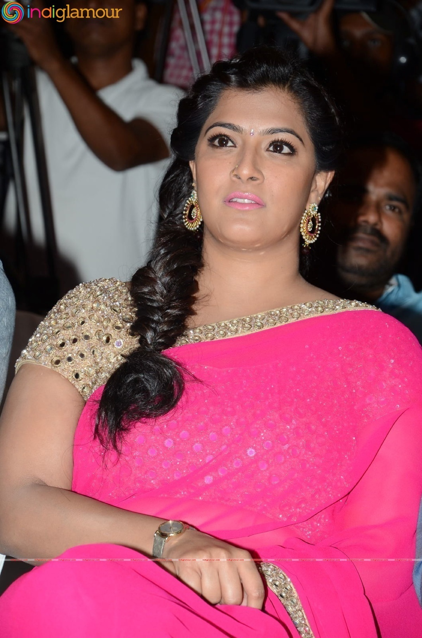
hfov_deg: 8.7
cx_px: 211
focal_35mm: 158
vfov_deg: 13.1
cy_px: 319
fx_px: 2783
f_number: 6.3
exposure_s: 1/125
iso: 400
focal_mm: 105
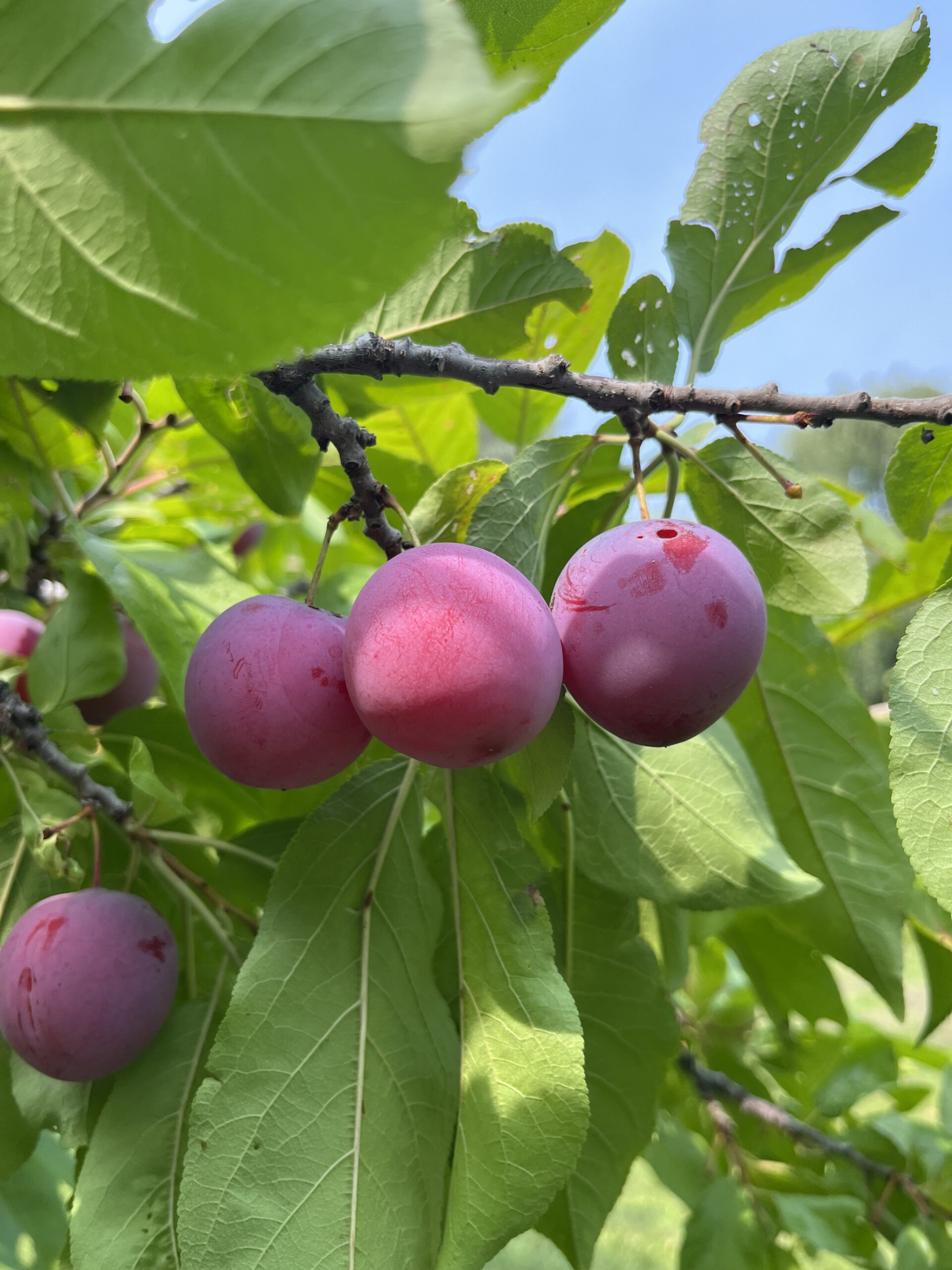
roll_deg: -0.5
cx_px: 476
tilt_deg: +10.3
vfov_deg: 67.3
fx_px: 953
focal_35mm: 26
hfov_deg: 53.1
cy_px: 635
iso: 50
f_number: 1.6
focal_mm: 5.1
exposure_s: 1/793
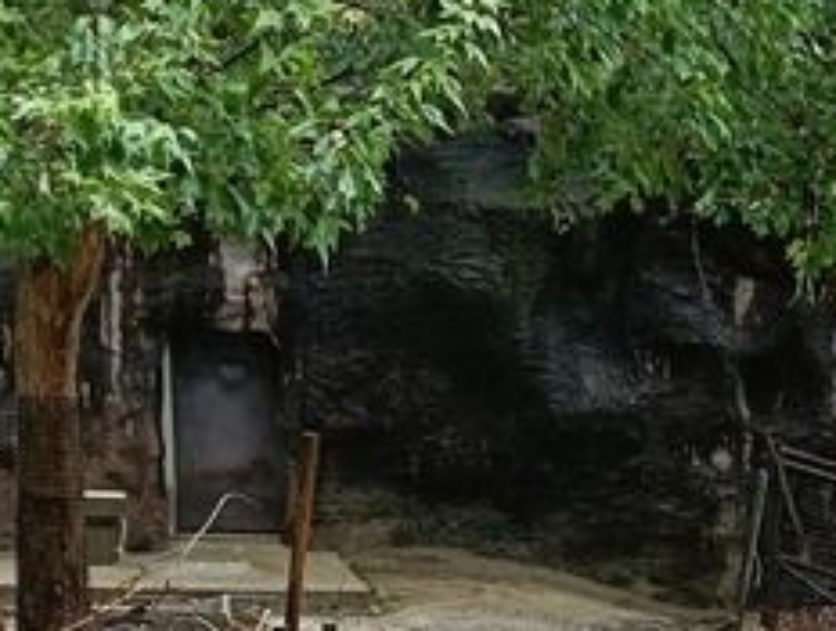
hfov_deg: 20.4
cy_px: 1053
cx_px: 629
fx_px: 2299
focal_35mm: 95
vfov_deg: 14.2
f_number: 1.8
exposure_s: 1/30
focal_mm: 3.98
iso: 125
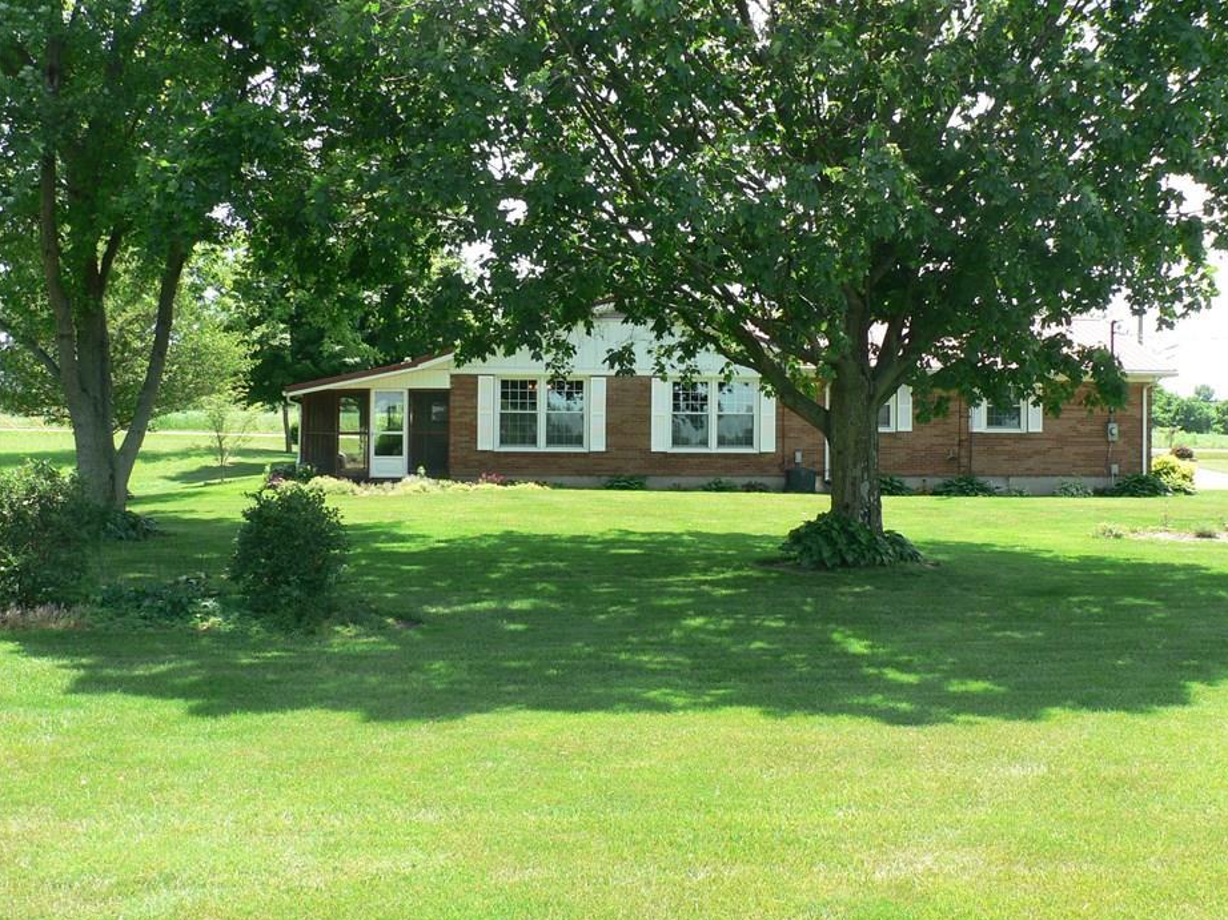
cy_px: 426
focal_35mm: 40
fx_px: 1419
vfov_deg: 35.9
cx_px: 678
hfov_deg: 46.7
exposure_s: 1/125
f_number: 4
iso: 80
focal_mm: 6
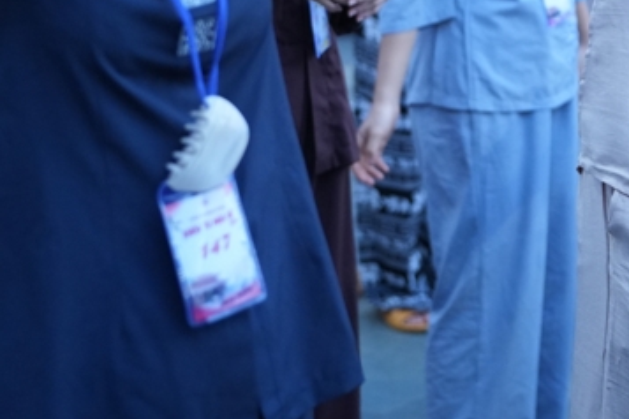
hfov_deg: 17.9
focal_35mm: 112
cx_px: 584
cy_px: -144
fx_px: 1957
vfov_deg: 11.9
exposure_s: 1/200
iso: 2500
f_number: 2.2
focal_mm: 41
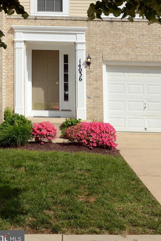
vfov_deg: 37.3
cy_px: 94
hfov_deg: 25.5
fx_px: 356
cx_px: 76
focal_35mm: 53
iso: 200
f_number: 10
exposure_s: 1/320
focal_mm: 28
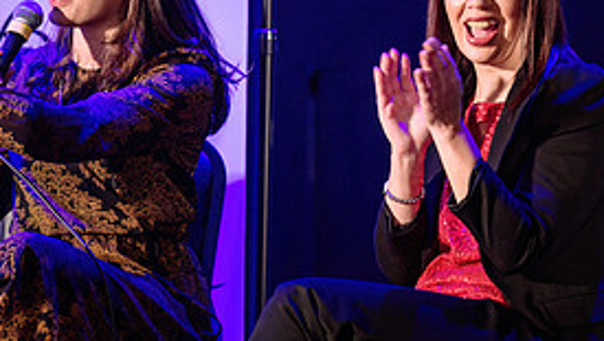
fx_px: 7275
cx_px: 109
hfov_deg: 4.8
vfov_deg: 2.7
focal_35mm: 454
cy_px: 225
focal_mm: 180
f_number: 2.8
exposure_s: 1/160
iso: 1600
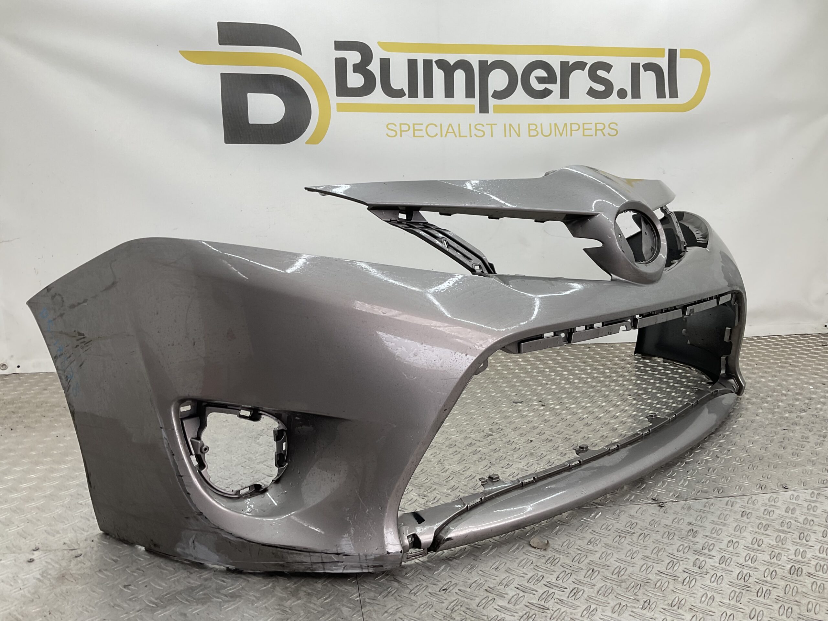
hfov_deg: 61.7
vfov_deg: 48.2
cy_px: 310
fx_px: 694
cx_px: 414
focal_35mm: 29
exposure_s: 1/100
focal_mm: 3
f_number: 1.8
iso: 20
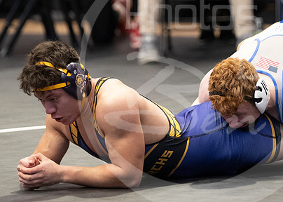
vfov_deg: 3.5
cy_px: 71
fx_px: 3301
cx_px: 178
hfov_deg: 4.9
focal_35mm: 411
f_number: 2.8
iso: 3200
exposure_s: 1/1000
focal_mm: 165
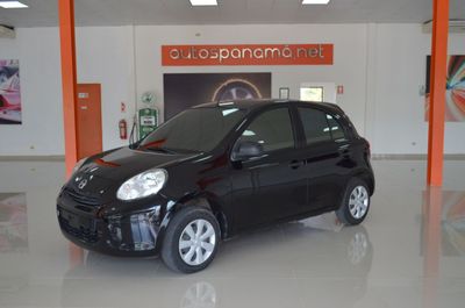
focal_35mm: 36
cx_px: 232
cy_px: 154
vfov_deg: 36.7
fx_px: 464
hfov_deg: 53.2
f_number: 4
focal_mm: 24
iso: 500
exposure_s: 1/200
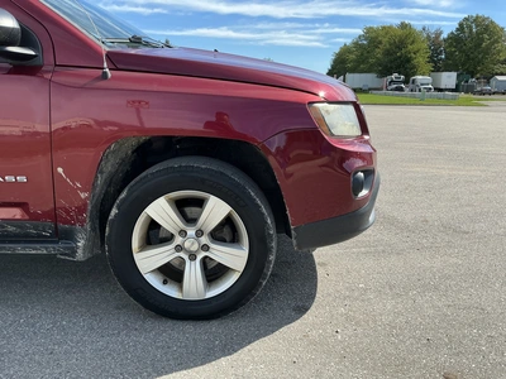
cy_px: 190
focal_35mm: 28
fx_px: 409
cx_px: 253
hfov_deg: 63.4
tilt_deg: -11.3
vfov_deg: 49.7
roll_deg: +0.4
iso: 25
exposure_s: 1/1098
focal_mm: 3
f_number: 1.8
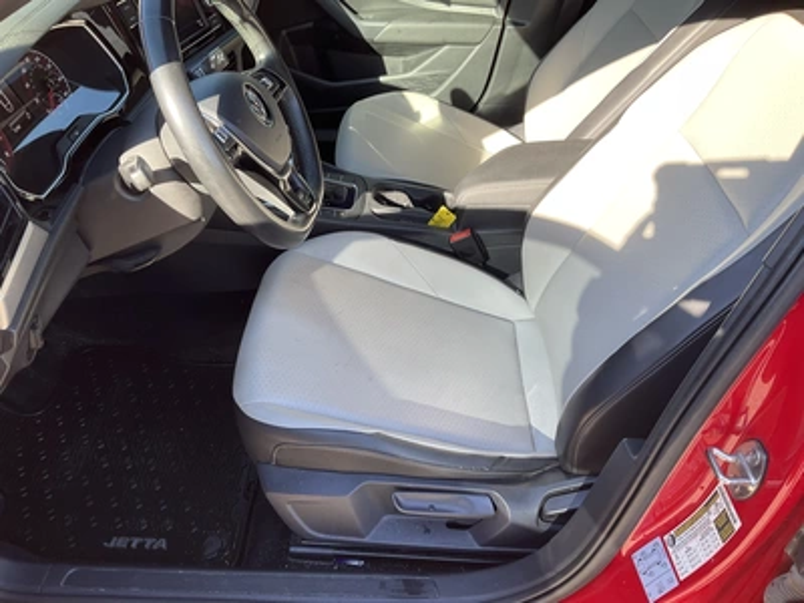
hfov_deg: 61.7
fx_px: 674
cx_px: 402
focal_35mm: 29
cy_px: 302
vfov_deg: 48.2
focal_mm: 3
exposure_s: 1/138
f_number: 1.8
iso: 20
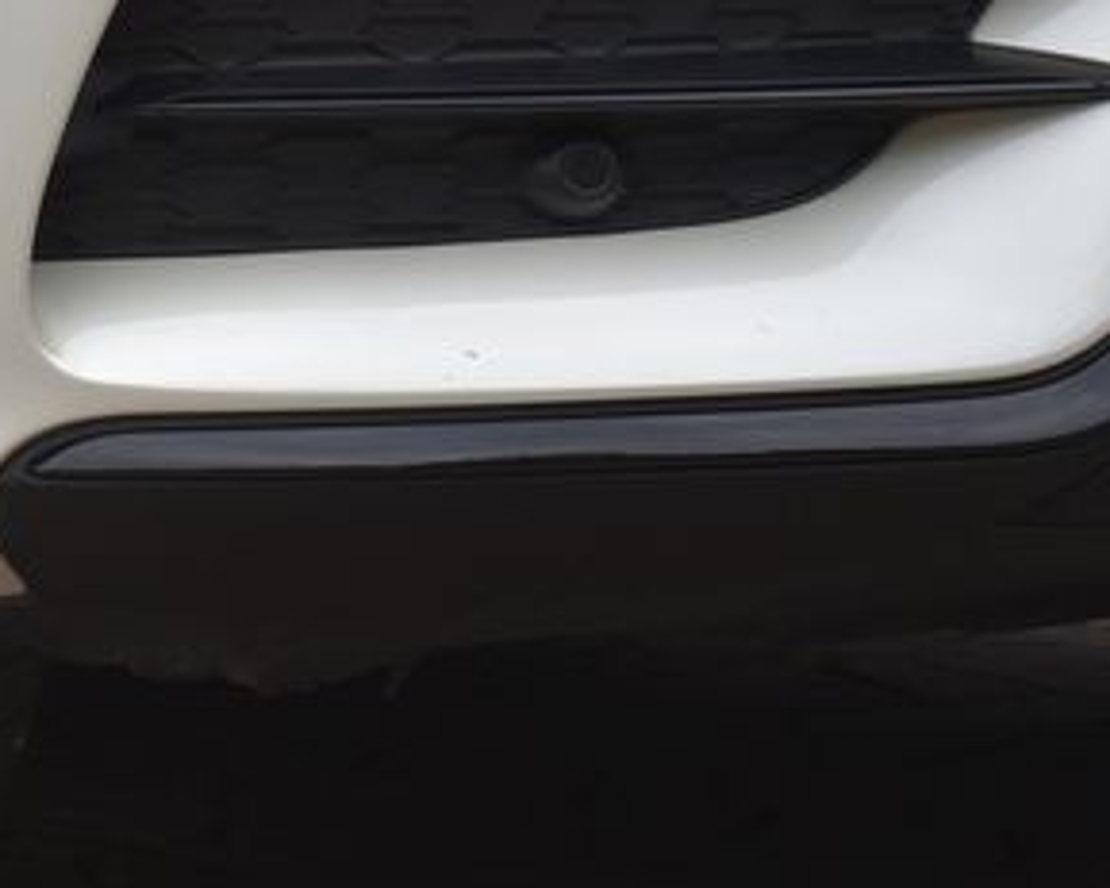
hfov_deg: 10.3
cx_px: -388
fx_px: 6010
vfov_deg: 8.4
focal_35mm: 183
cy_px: -192
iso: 500
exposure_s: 1/400
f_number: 10
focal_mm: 55
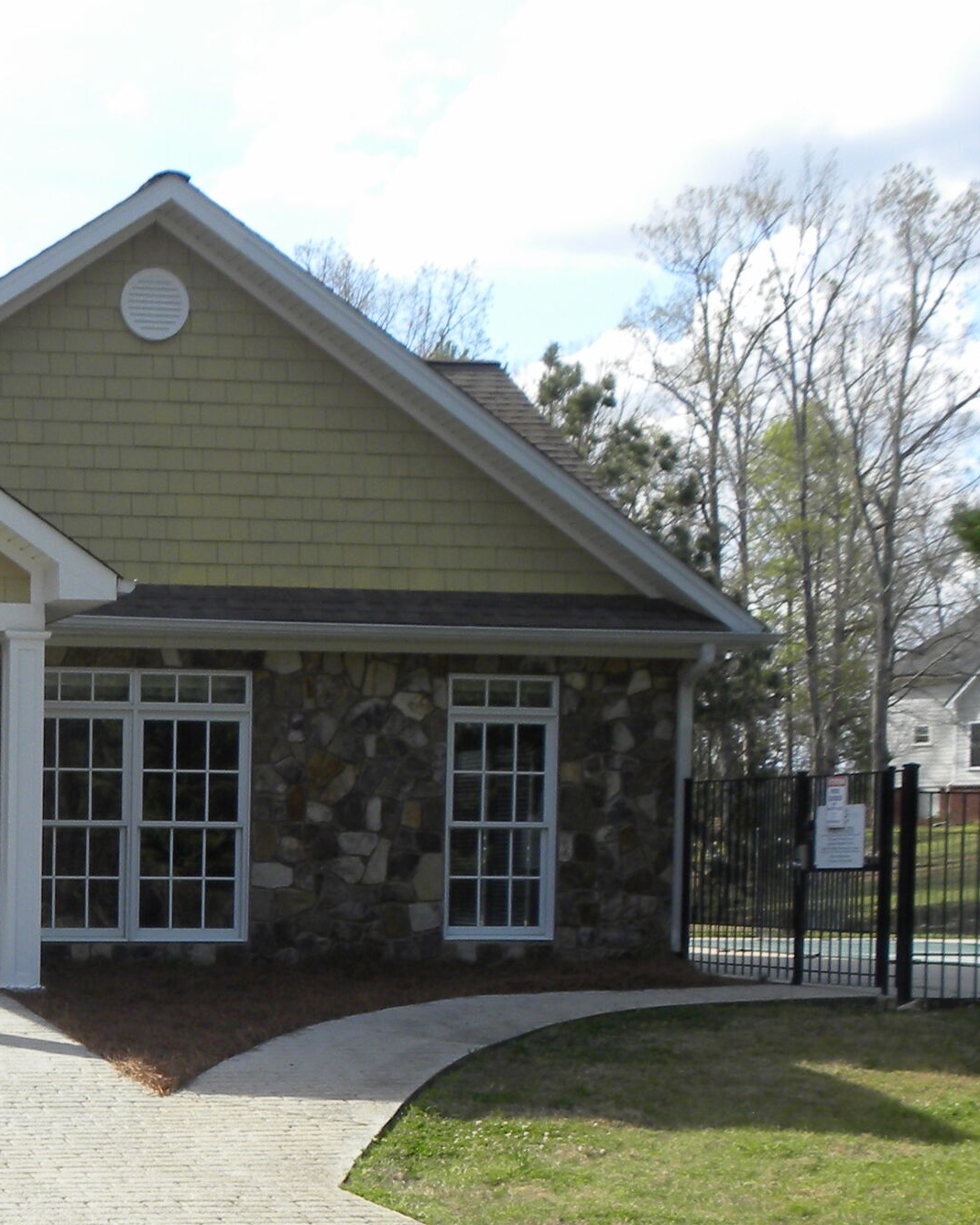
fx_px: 2682
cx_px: -215
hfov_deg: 19.4
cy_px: 981
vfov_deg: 25.3
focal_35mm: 74
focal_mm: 5.9
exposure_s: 1/164
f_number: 5
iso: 64
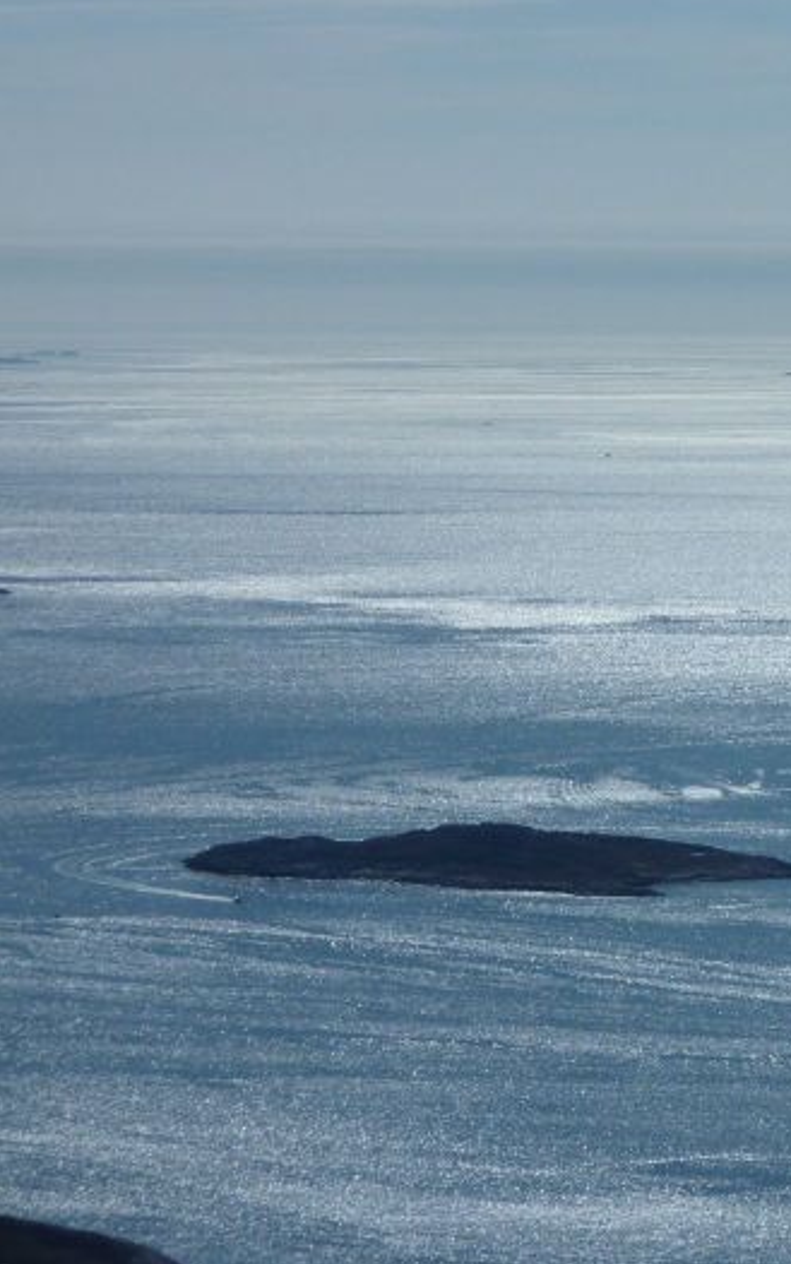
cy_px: 620
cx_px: 959
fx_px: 7619
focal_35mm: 221
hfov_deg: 5.9
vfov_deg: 9.5
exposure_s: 1/2000
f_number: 6.3
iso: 80
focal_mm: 22.5
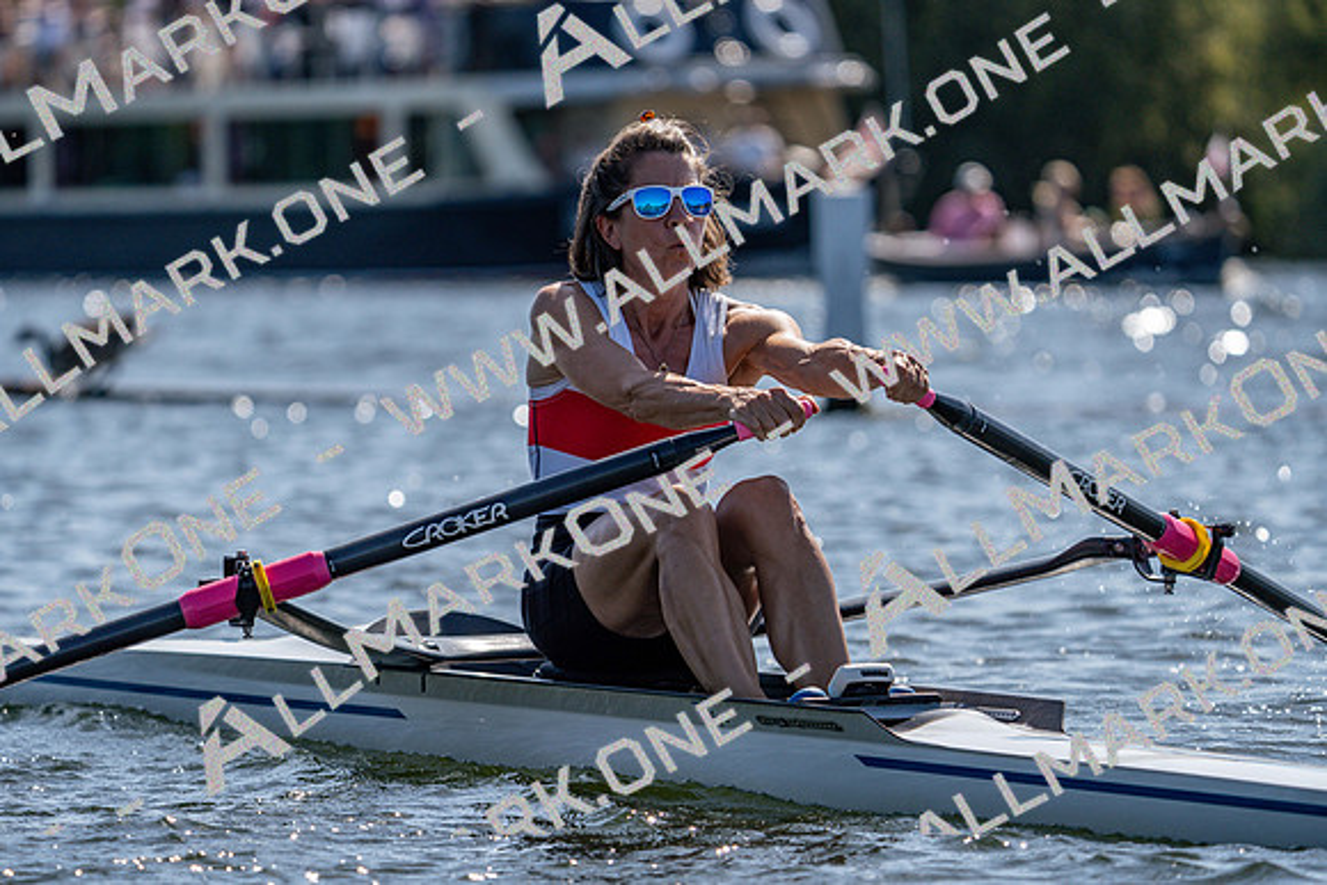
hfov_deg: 6.5
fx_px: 11724
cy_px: 442
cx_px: 664
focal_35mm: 318
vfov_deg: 4.3
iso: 250
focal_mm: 318
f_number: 6.3
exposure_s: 1/2000
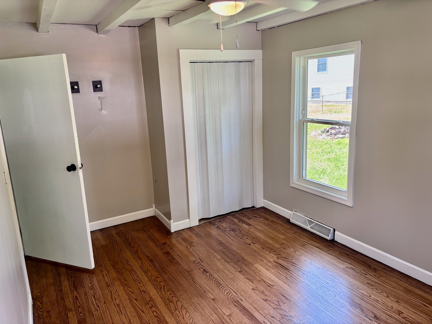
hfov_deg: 67.3
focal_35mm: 26
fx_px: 324
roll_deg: +2.3
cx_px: 216
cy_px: 162
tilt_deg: -12.5
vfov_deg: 53.1
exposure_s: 1/106
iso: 125
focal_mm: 5.96
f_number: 1.6
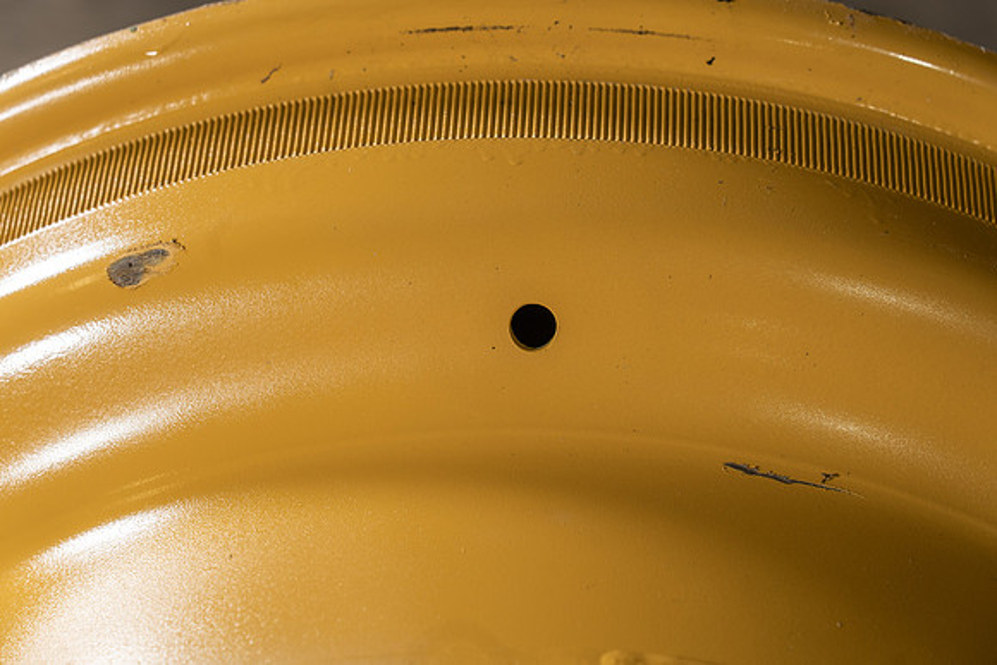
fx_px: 2908
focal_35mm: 105
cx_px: 498
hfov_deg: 19.5
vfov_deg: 13.0
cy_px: 332
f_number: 5.6
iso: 640
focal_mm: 105
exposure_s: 1/160
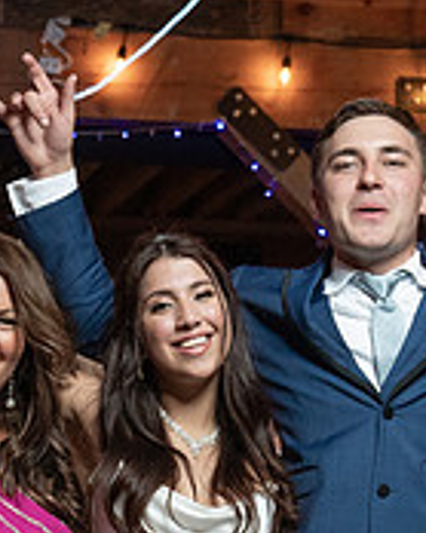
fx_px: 2003
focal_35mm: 127
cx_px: 170
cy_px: 502
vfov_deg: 15.0
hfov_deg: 12.1
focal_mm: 34
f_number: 4
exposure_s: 1/200
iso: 2000
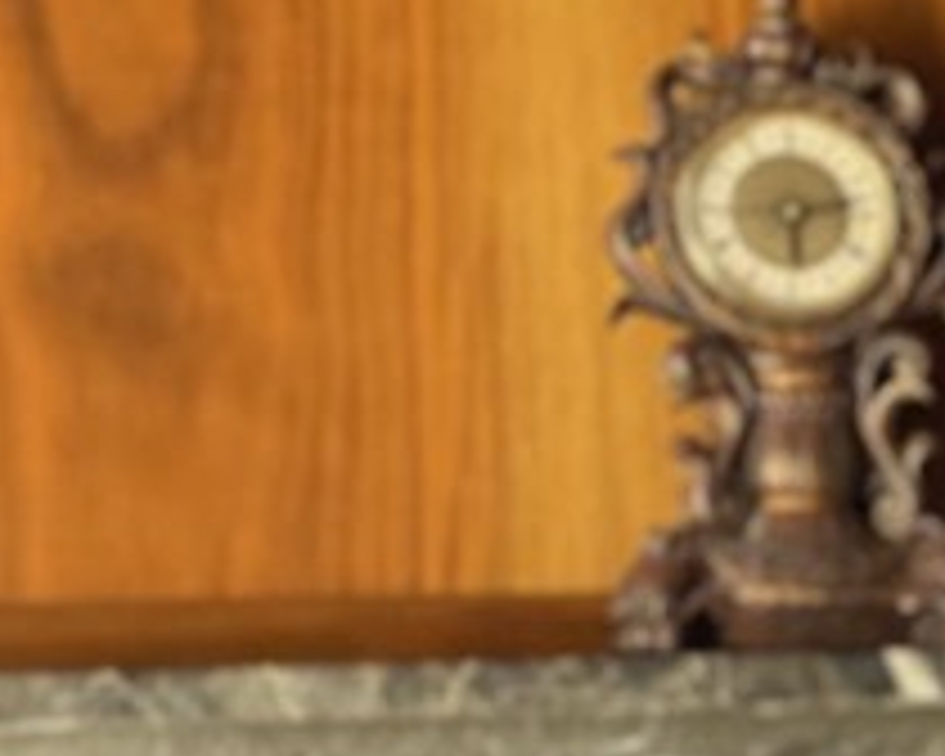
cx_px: 2115
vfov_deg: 9.8
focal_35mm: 155
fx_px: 4335
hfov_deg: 10.9
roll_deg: +2.0
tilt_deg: -4.8
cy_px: 1026
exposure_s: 1/60
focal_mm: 4.25
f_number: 1.8
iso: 160
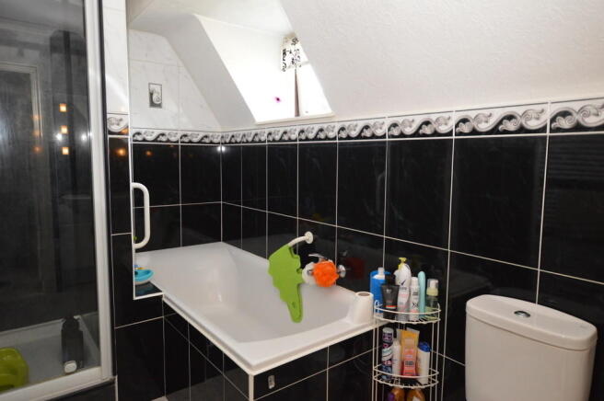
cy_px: 200
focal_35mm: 22
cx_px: 302
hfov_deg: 77.4
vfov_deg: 56.0
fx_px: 377
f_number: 4
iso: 2500
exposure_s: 1/125
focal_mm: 15
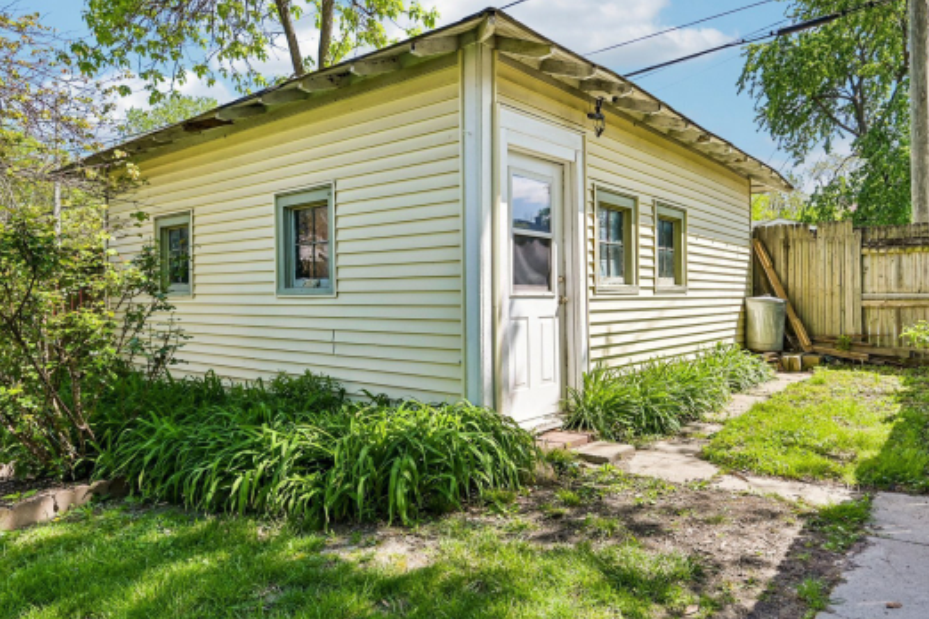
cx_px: 495
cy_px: 281
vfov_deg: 55.0
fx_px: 593
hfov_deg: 76.0
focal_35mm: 23
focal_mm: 16
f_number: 8
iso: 100
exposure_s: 1/200
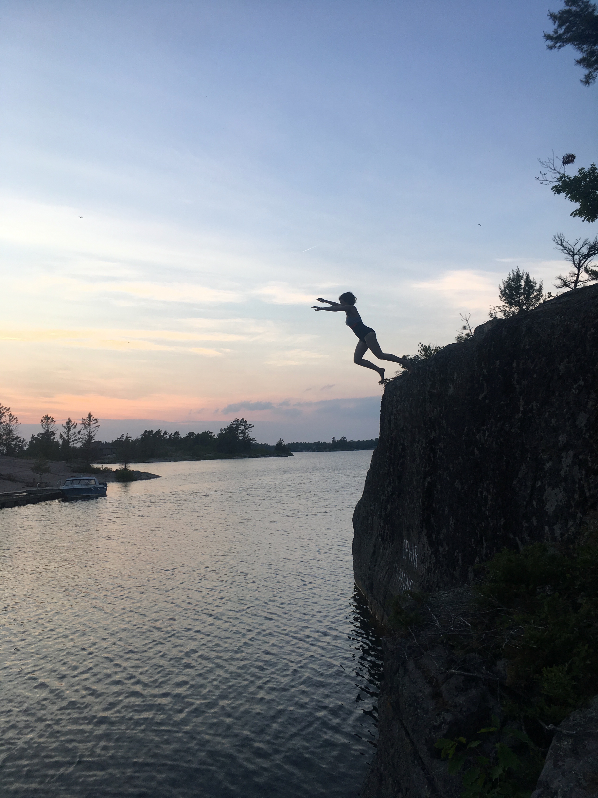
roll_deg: +4.1
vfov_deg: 61.7
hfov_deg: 48.2
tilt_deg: +4.4
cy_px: 399
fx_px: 668
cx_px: 299
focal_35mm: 29
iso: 25
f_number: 2.2
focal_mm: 4.15
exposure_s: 1/243
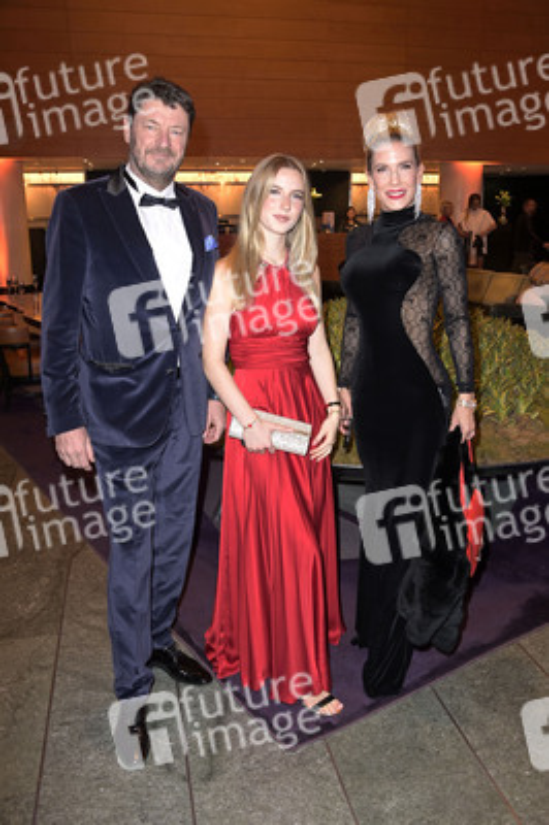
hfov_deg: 41.0
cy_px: 412
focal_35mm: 32
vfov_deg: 58.8
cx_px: 274
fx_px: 733
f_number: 5.6
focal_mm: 32
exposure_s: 1/40
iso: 2000
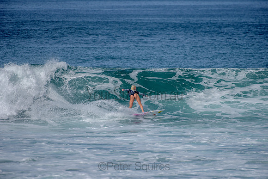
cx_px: 134
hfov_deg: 4.1
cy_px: 90
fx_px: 3723
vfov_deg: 2.8
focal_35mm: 500
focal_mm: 500
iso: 250
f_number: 6.3
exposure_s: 1/2500
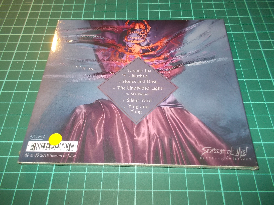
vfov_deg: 48.2
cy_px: 102
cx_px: 137
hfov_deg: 61.7
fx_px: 230
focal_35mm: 29
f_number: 3.3
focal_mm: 4.1
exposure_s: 1/30
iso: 200
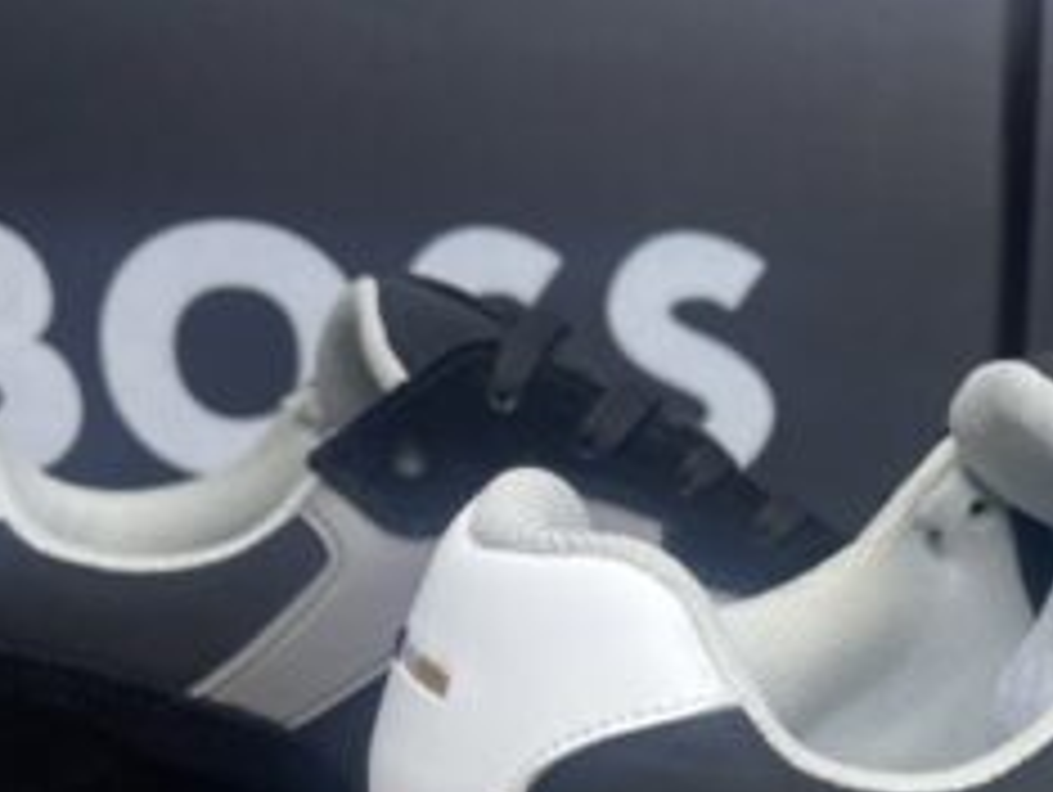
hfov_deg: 28.9
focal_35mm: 64
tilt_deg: -17.2
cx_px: 968
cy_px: 788
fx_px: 1949
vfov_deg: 22.1
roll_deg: -2.1
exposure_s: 1/120
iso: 50
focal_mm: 5.1
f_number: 1.6
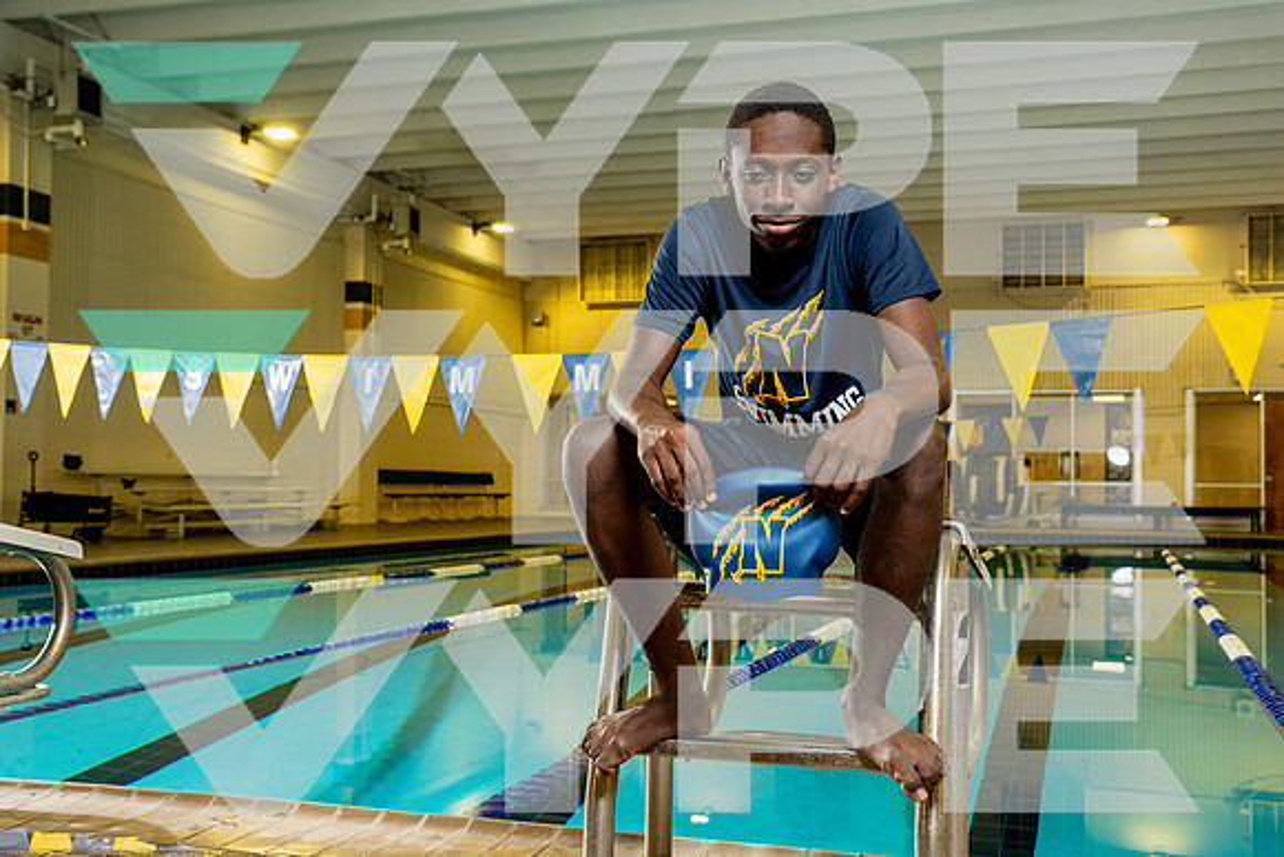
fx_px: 1424
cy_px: 428
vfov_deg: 33.5
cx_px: 642
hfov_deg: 48.5
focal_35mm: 40
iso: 500
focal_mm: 39
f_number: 5.6
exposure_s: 1/250
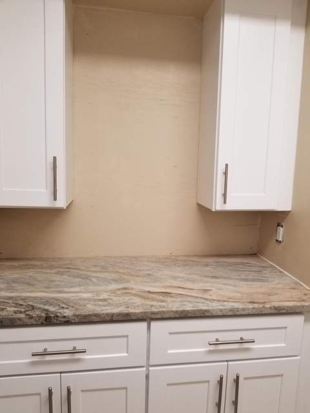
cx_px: 155
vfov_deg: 67.3
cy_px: 206
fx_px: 310
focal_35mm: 26
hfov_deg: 53.1
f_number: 1.7
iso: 80
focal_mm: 4.25
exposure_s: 1/60
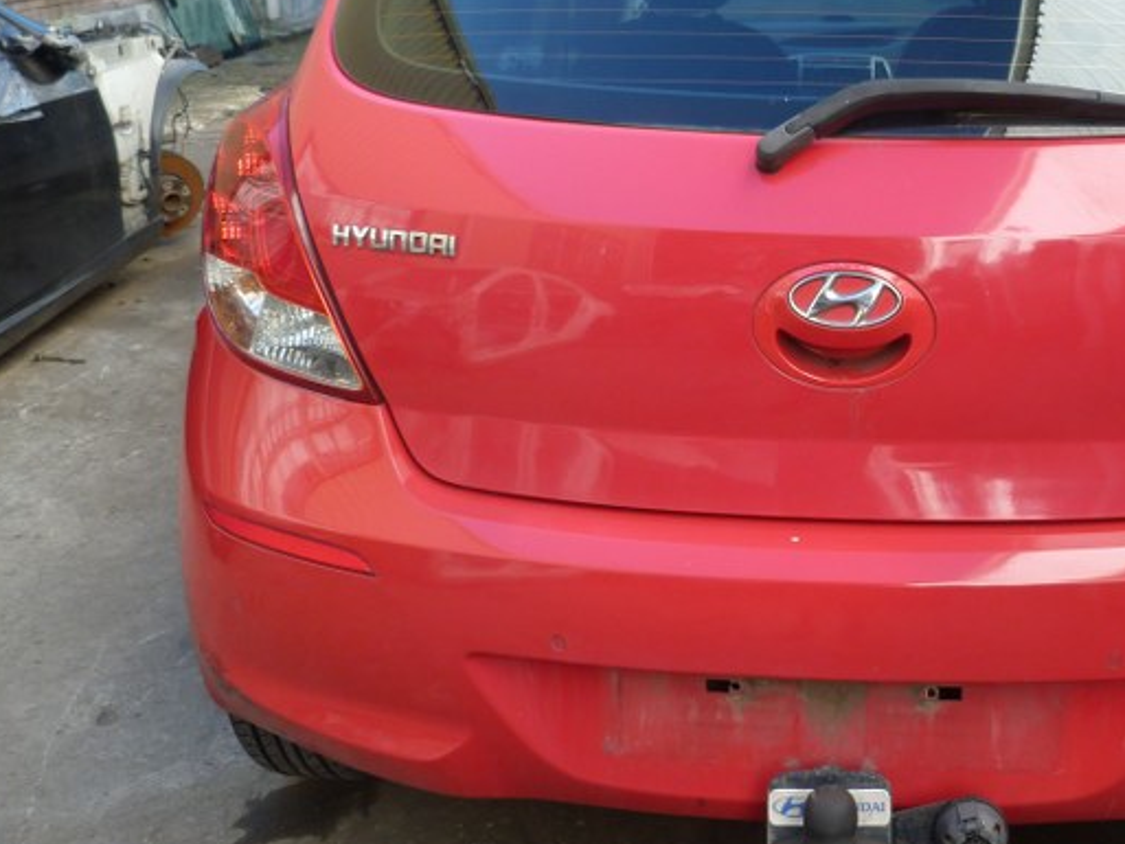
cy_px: 342
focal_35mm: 39
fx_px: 1268
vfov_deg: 36.7
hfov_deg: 46.5
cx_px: 814
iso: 80
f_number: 2.8
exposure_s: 1/100
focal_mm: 4.5
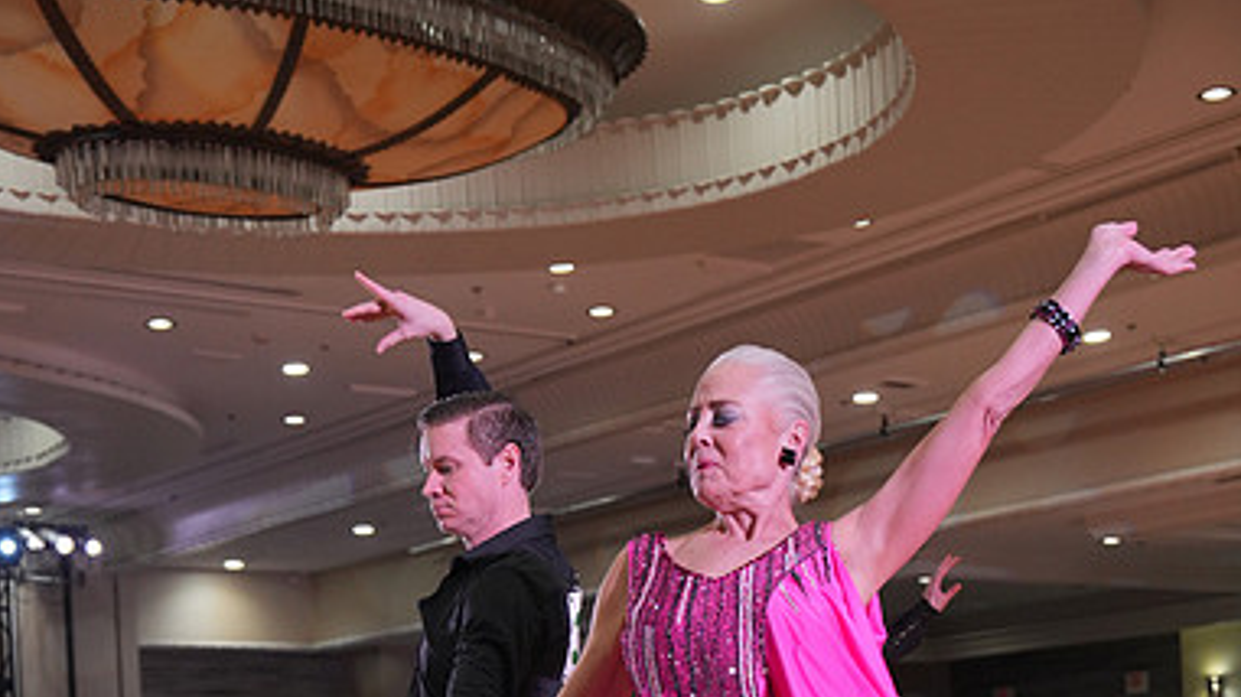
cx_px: 620
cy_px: 912
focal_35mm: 75
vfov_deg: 15.3
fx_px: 2467
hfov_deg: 28.2
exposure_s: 1/500
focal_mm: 47
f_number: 4
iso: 1600
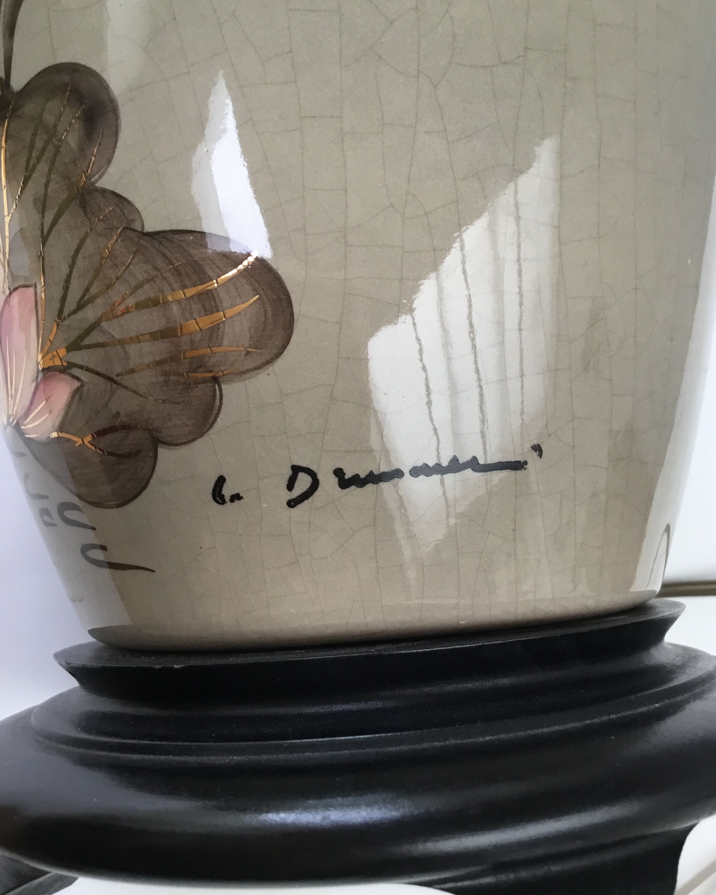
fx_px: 874
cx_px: 365
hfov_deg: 44.5
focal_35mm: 33
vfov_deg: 54.2
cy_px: 424
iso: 100
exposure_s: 1/33
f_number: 2.4
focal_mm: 3.3
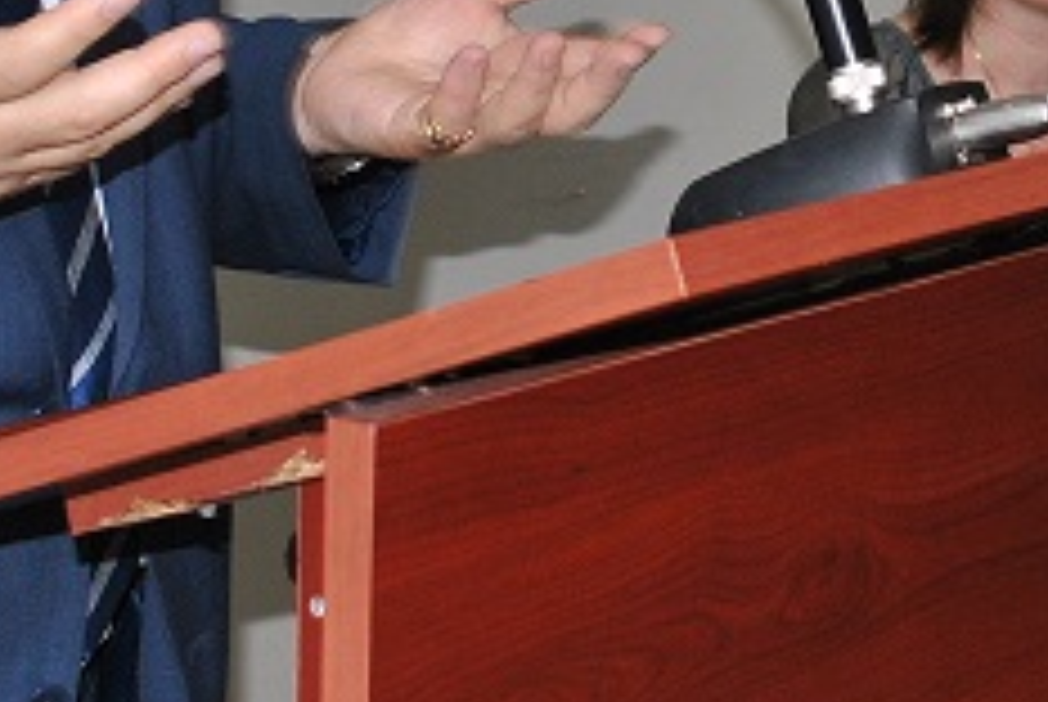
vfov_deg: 9.9
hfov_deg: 14.8
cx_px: 895
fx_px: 3993
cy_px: -40
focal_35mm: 137
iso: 200
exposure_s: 1/60
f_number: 4
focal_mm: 22
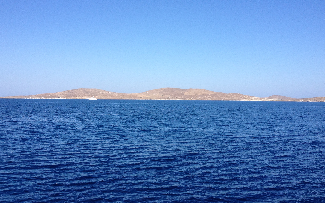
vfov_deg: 31.2
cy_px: 81
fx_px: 363
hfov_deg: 48.2
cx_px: 170
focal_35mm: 41
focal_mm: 4.28
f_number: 2.4
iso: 50
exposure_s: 1/1672
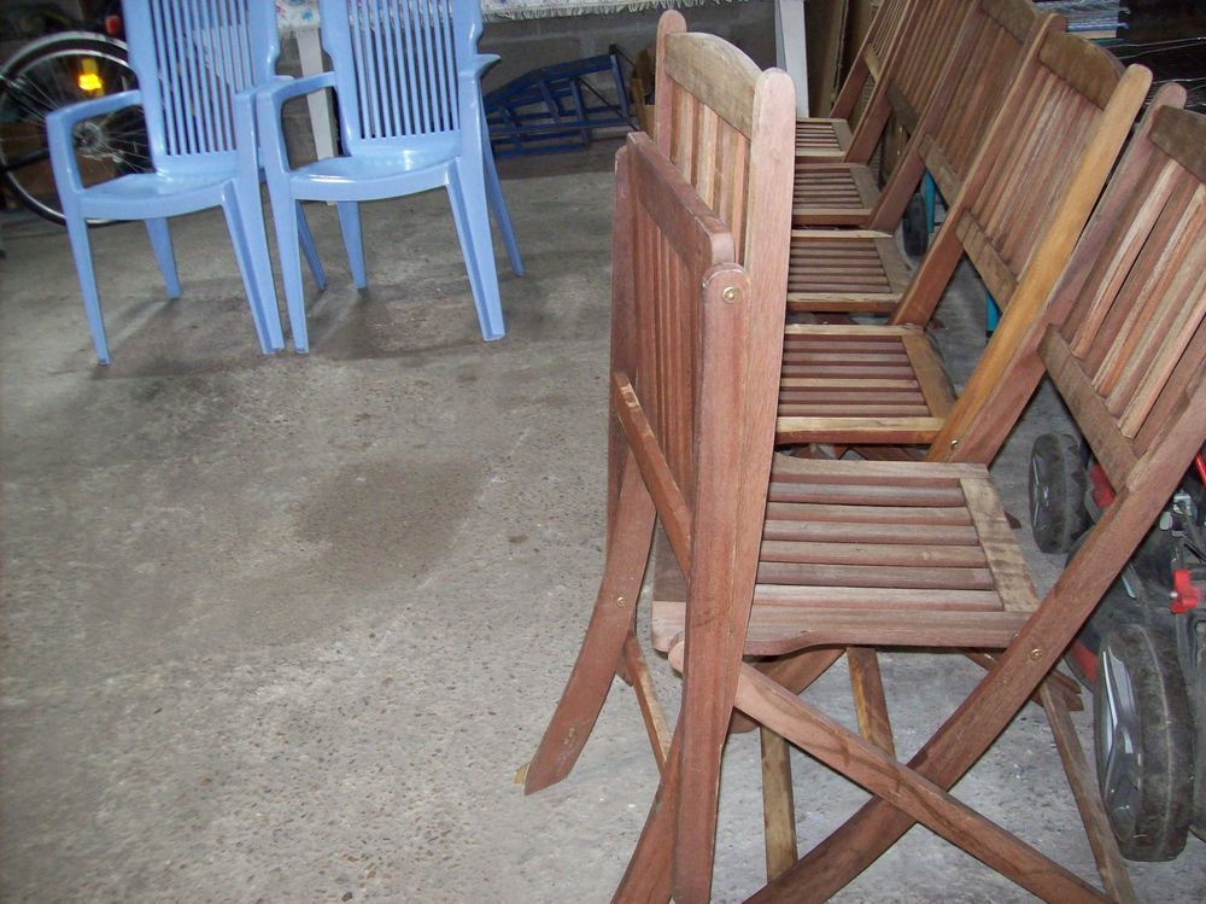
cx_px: 603
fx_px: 1254
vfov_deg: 39.6
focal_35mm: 36
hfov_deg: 51.4
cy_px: 452
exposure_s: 1/64
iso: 200
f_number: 2.7
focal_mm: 6
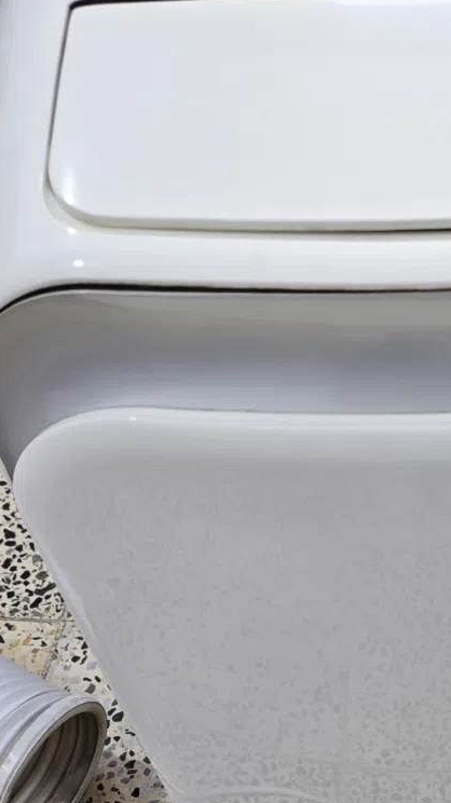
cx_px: 533
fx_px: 1107
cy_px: 568
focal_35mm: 52
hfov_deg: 21.5
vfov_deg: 39.1
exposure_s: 1/240
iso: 400
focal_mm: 4.94
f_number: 1.5
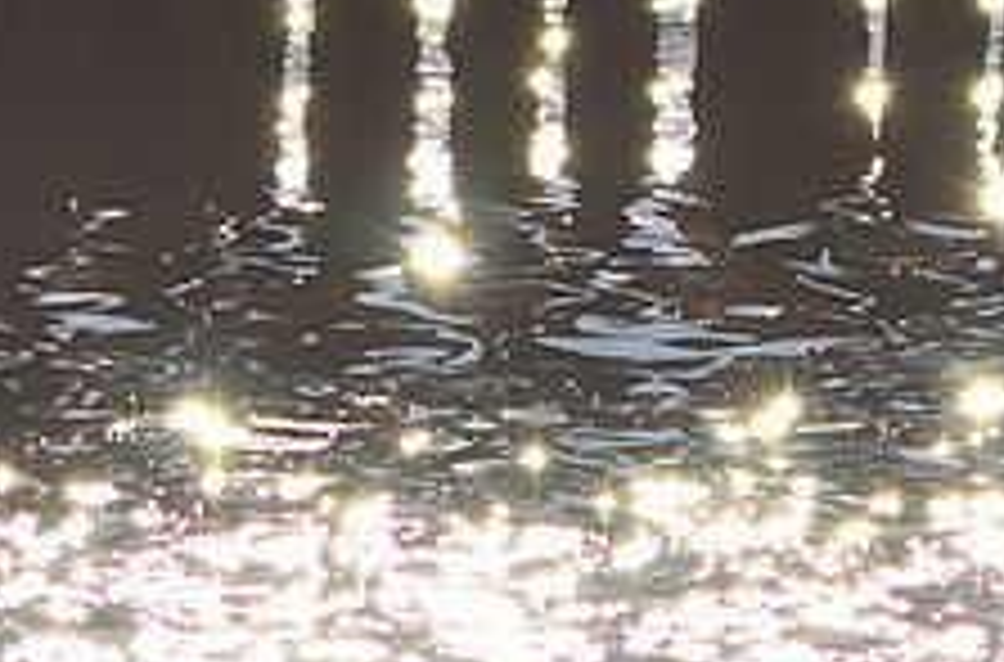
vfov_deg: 0.9
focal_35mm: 1483
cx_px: 716
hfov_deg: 1.4
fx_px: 41214
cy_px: 772
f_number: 5
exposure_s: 1/1600
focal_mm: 200
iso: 100
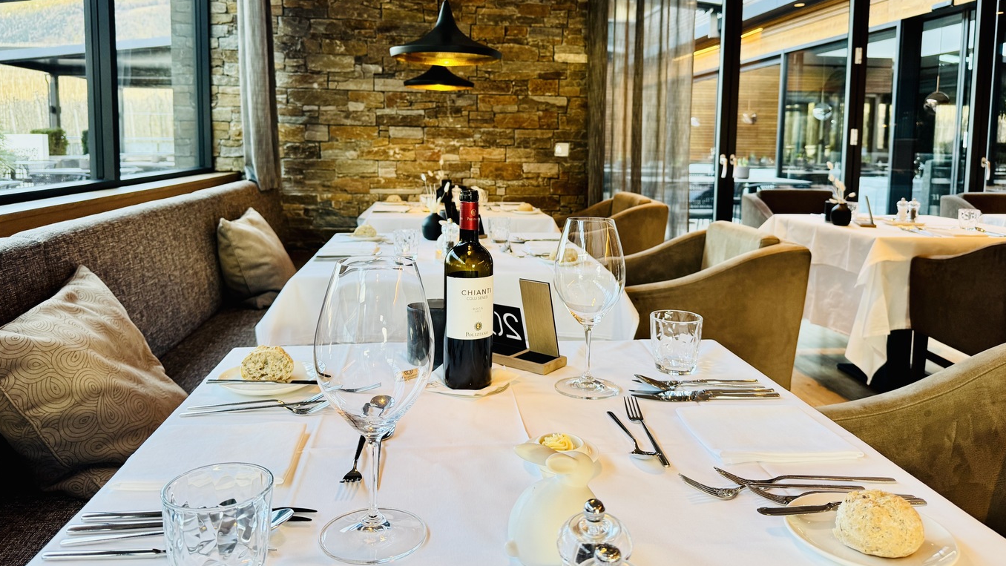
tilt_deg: -5.3
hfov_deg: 69.9
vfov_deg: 42.6
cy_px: 209
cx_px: 510
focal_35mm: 27
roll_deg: -1.0
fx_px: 720
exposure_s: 1/100
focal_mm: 6.76
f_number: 1.78
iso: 100
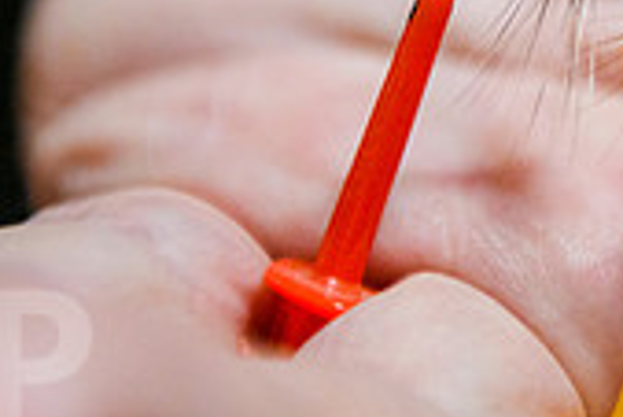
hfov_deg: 9.1
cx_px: 597
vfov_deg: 6.1
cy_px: -35
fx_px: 3914
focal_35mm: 226
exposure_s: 1/1250
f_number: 3.2
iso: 1600
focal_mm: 66
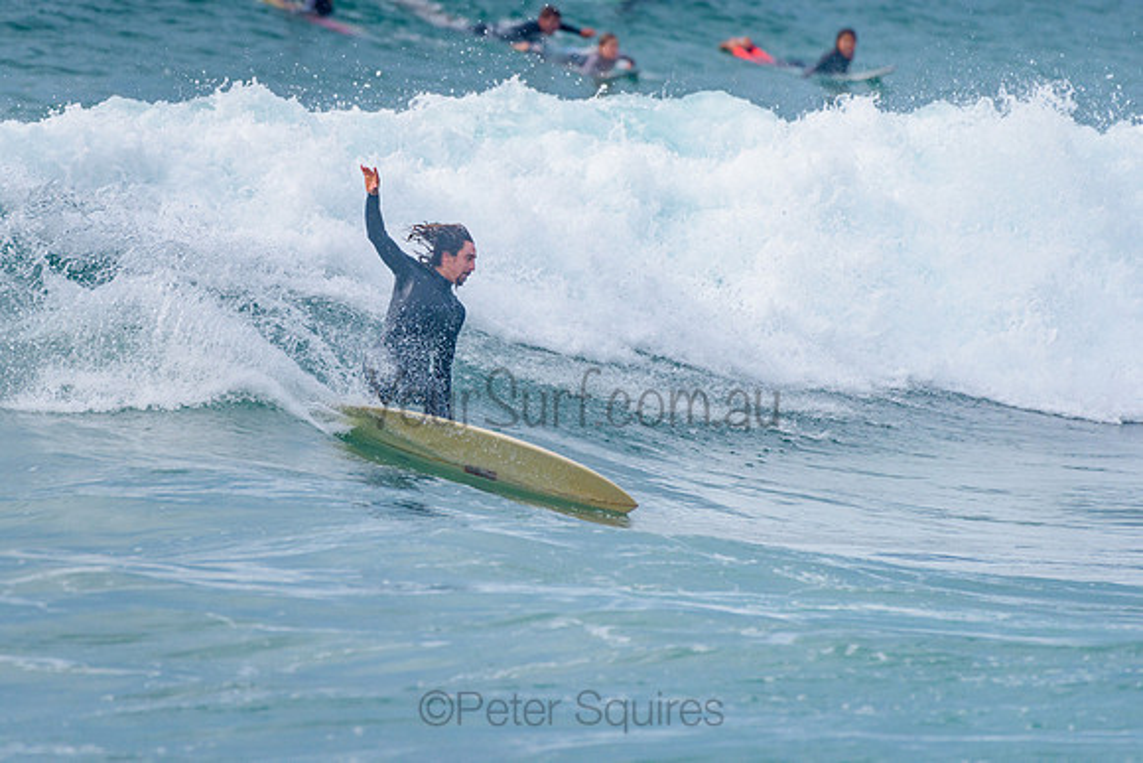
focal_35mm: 613
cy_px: 296
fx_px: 19454
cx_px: 443
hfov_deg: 3.4
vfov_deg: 2.2
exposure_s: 1/2000
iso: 280
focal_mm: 500
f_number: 5.6
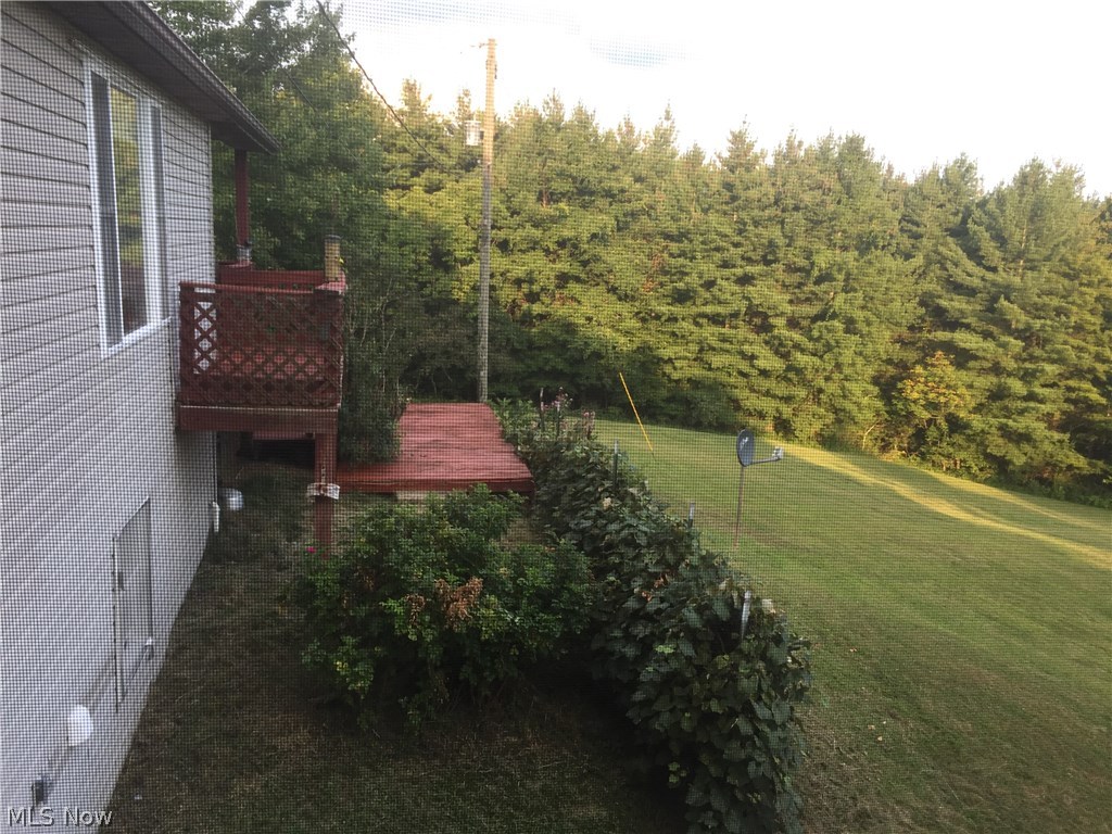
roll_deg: -2.2
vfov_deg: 48.2
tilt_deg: -10.8
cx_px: 556
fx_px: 932
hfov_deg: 61.7
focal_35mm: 29
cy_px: 417
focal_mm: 4.15
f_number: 2.2
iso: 32
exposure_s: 1/120
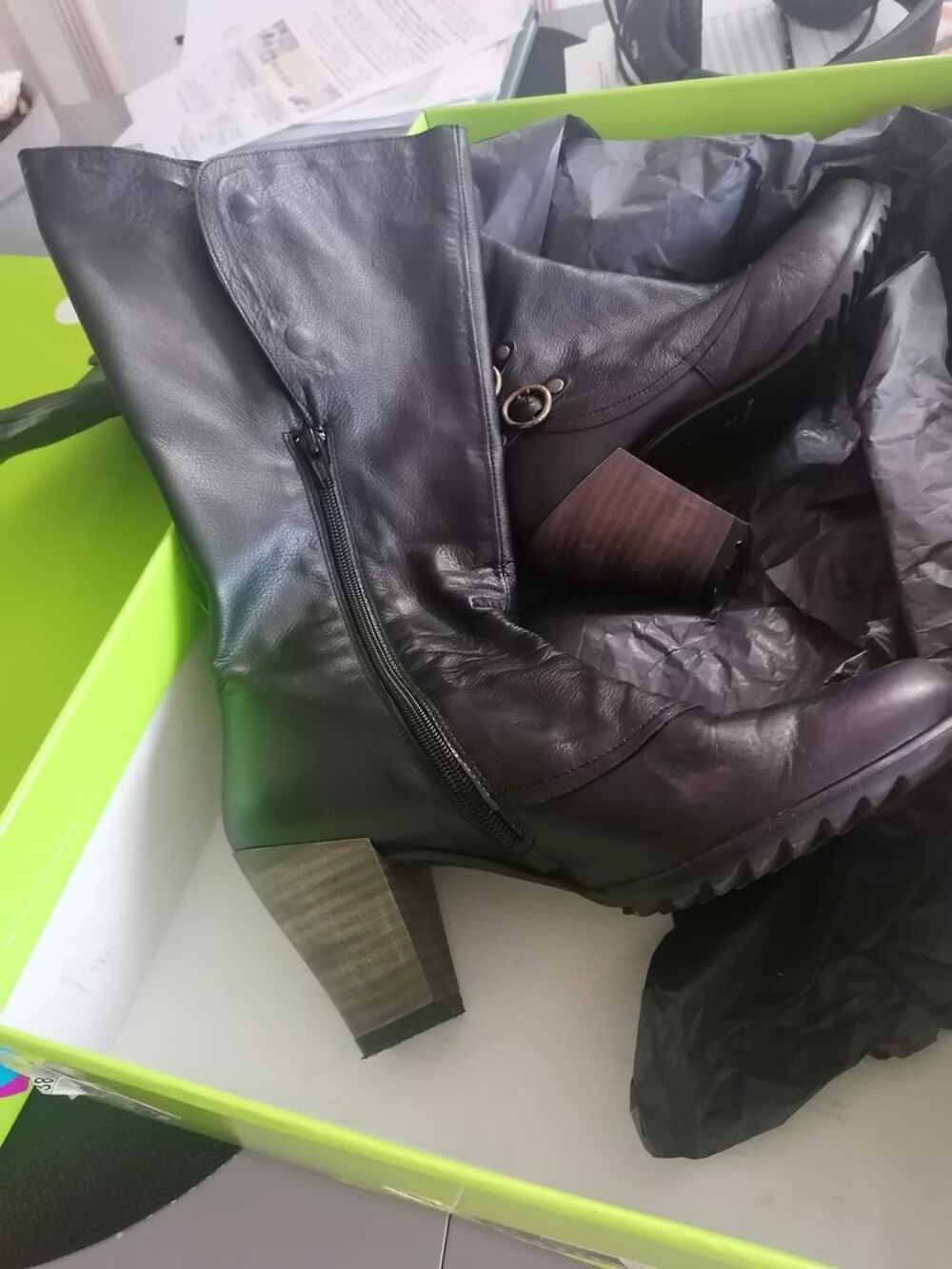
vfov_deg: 65.3
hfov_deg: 51.4
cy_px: 634
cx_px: 476
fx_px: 990
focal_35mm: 27
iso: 500
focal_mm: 4.75
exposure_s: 1/20
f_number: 1.8
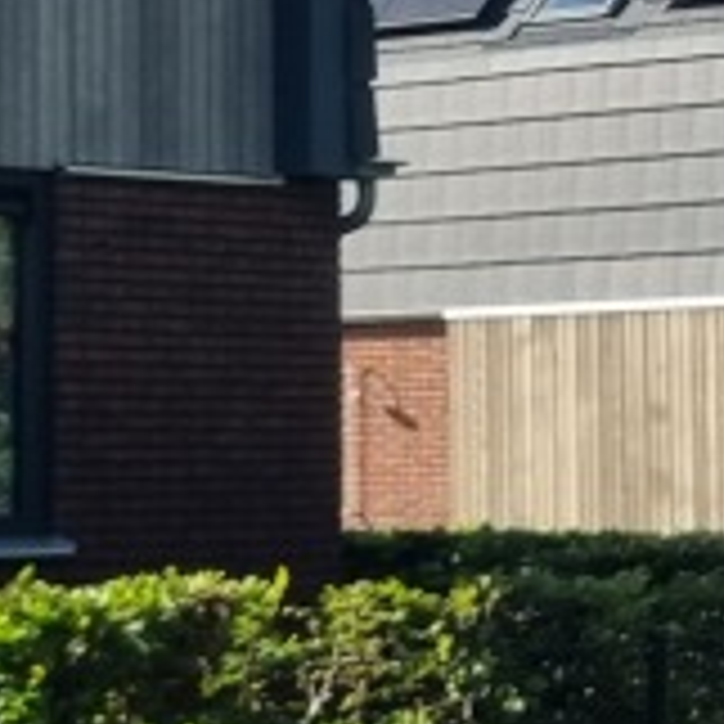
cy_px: -99
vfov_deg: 10.1
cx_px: 585
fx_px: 4046
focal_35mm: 171
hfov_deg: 10.2
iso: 50
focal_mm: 5.4
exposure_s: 1/2020
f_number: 1.8
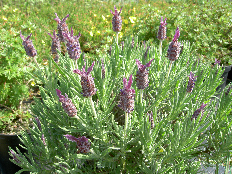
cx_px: 116
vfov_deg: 41.8
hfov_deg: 54.0
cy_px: 87
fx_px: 228
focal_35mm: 34
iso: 50
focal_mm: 5.6
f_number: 4.7
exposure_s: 1/100
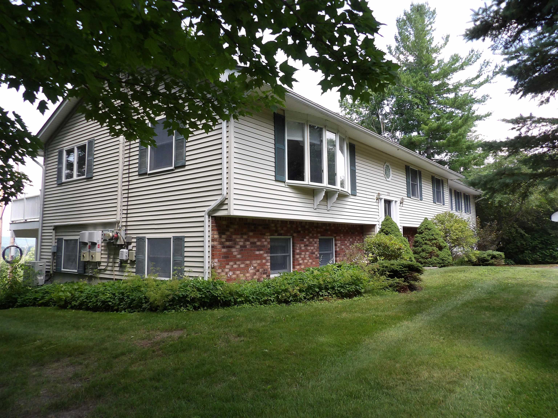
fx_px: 387
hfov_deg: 71.6
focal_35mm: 24
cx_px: 279
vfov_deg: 56.8
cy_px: 209
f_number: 3.2
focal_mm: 4.3
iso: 100
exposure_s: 1/235
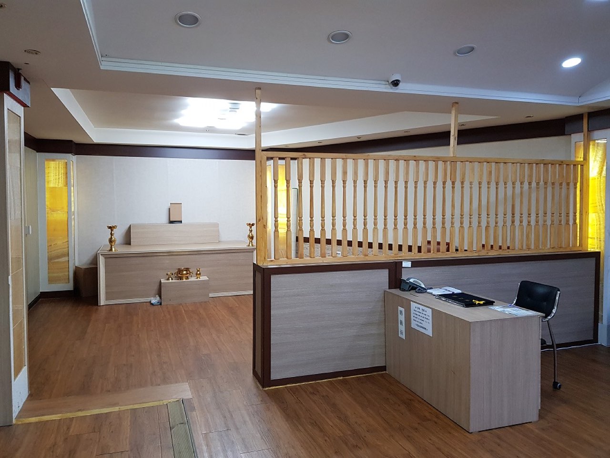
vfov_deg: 53.1
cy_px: 229
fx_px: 458
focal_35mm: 26
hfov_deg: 67.3
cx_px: 305
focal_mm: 4.2
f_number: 1.7
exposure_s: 1/40
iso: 160
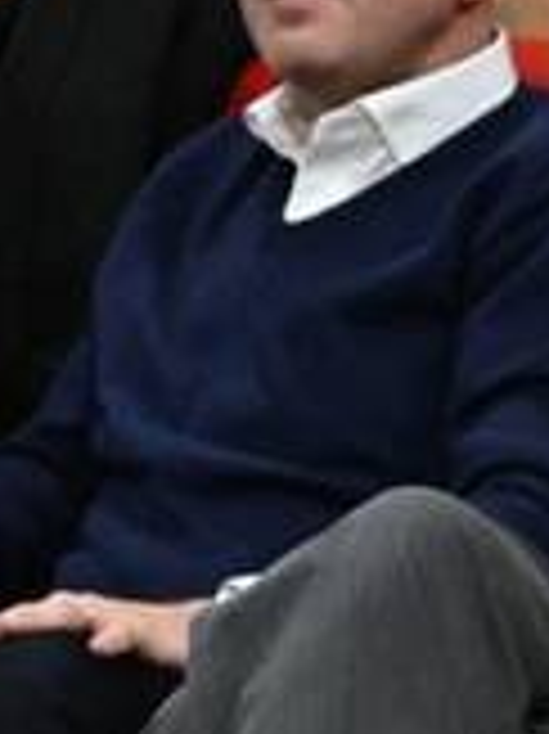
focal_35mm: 1099
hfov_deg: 1.3
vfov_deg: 1.8
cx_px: -2056
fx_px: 23270
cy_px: -315
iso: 6400
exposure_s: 1/800
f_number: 5.6
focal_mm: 155
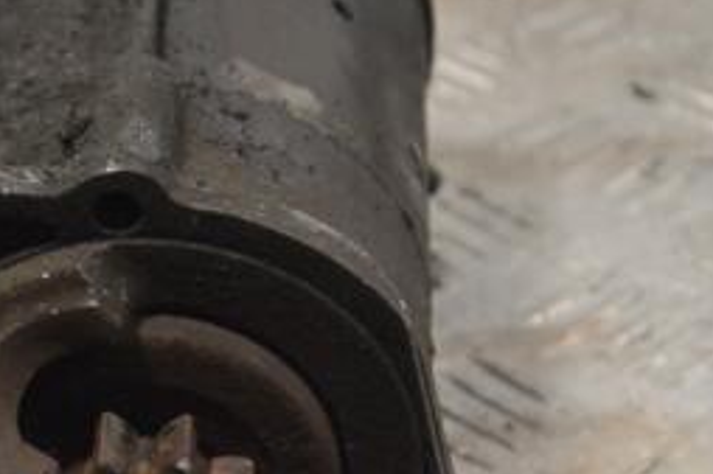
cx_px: 6
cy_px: 367
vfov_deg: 7.0
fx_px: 3863
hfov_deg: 10.5
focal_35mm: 195
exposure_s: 1/250
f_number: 8
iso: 3200
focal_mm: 55
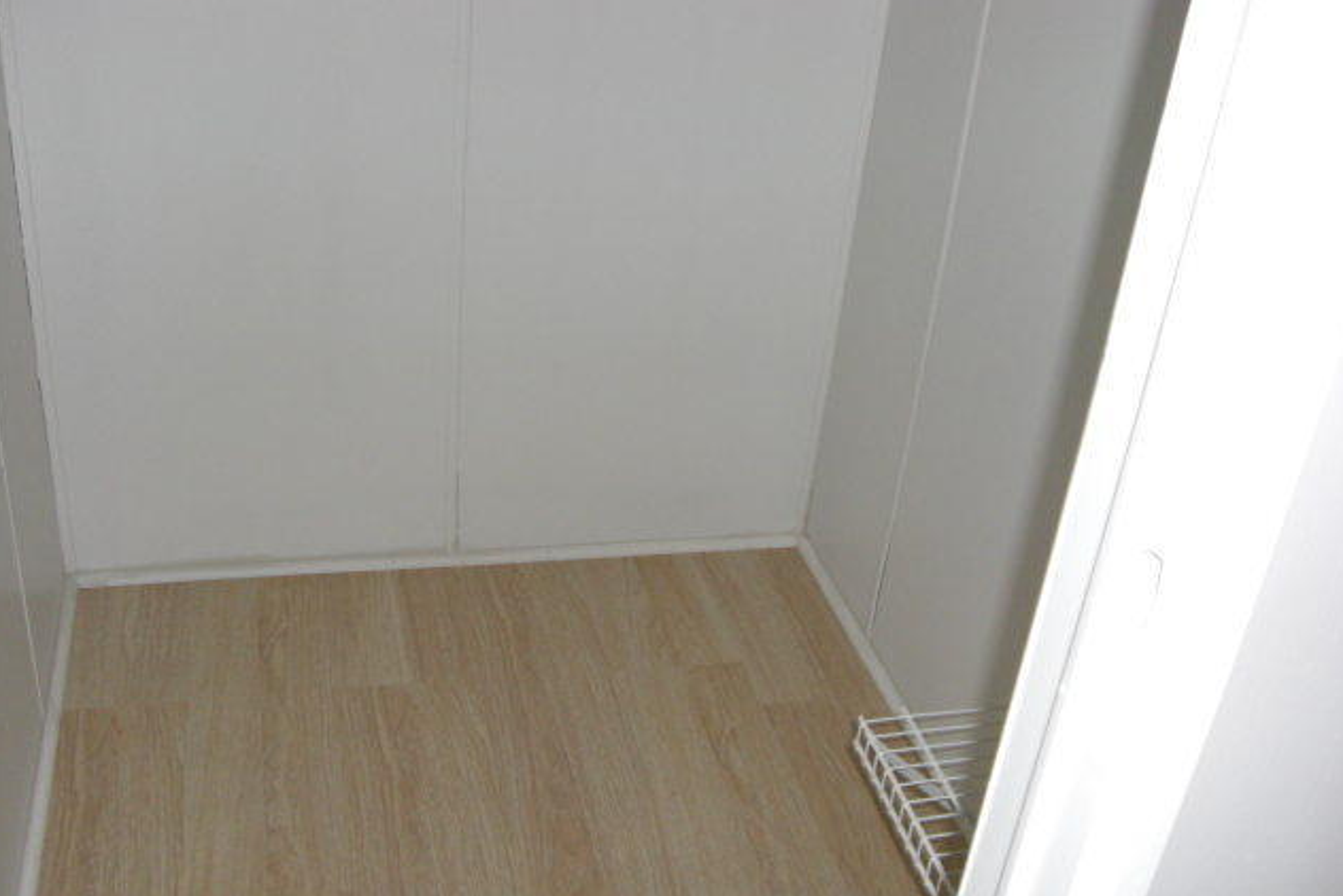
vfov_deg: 33.4
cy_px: 493
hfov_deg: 48.4
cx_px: 672
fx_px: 1493
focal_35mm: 40
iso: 200
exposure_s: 1/60
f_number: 2.7
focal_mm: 6.2
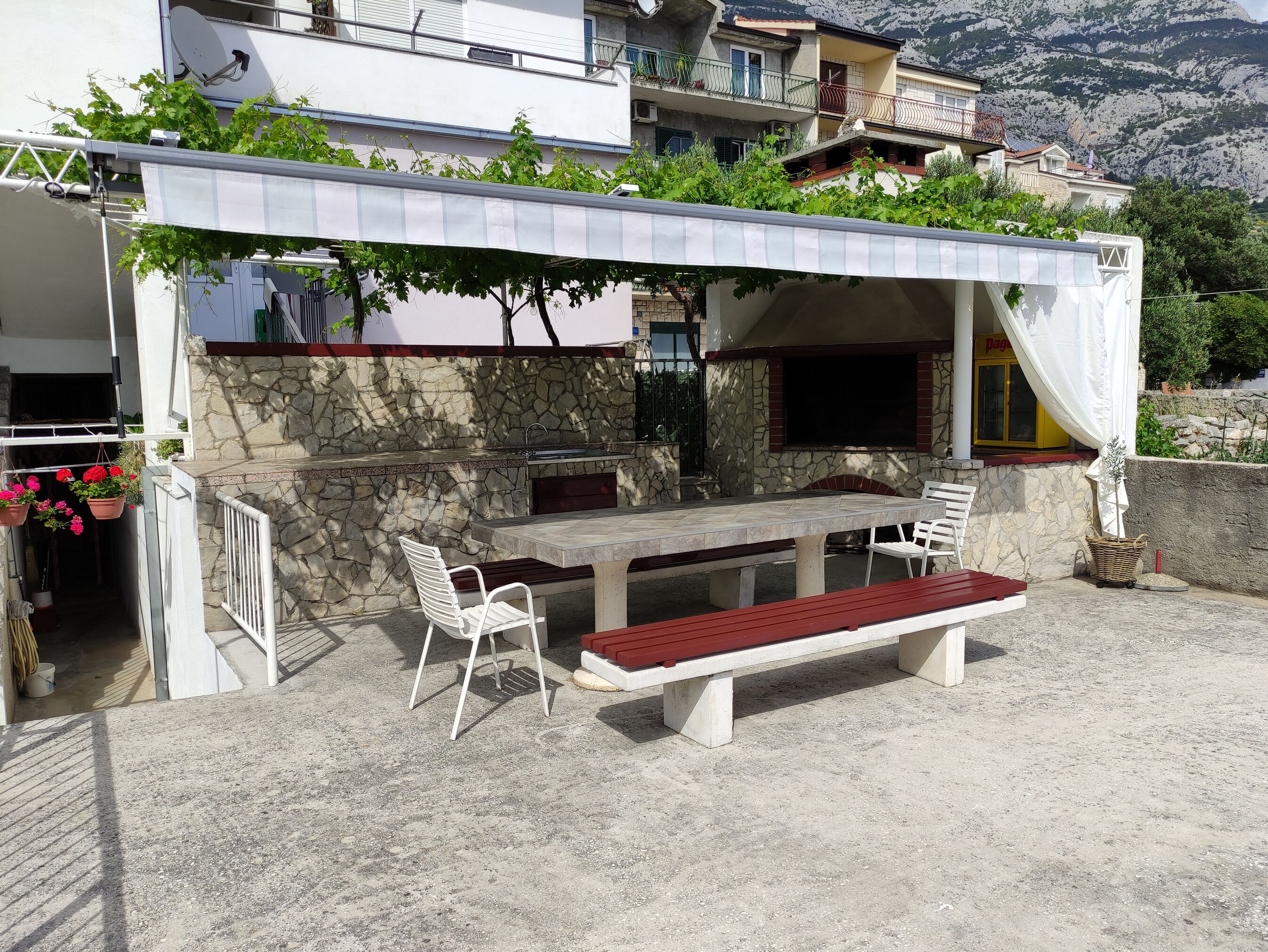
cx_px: 652
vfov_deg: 53.1
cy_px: 491
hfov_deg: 67.3
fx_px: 953
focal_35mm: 26
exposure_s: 1/1733
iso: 100
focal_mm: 5.43
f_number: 1.89
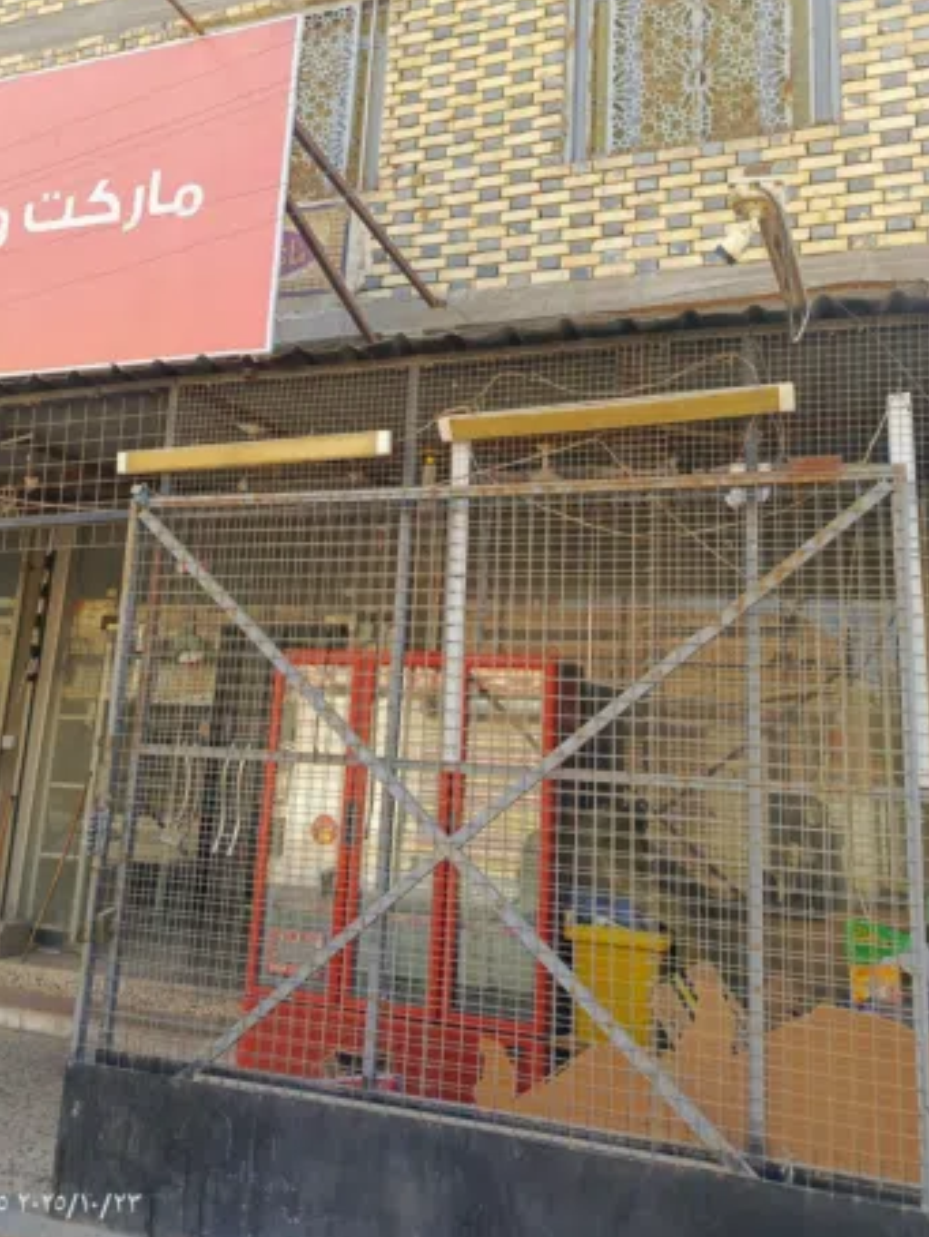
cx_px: 455
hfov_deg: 51.4
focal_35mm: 27
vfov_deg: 65.0
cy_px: 535
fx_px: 965
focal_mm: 5.25
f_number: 1.75
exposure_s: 1/129
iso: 100
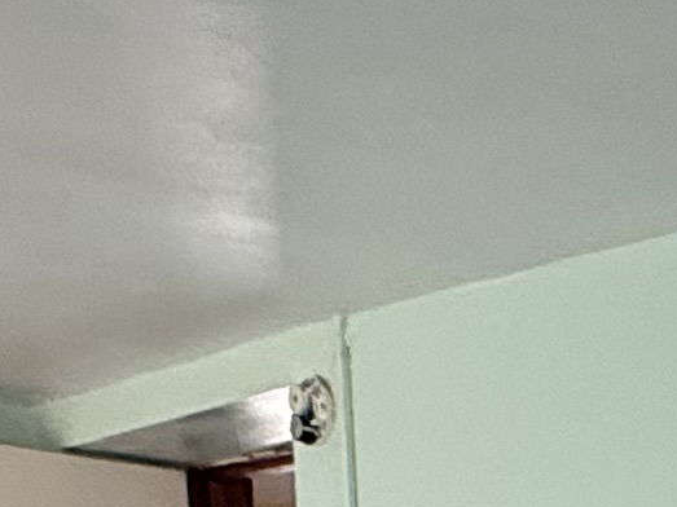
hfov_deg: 16.5
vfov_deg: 10.1
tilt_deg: -16.8
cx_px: 1025
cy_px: 1537
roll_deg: -1.7
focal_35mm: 108
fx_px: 2112
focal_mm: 2.22
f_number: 2.2
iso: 250
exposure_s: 1/99
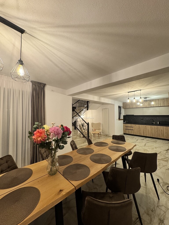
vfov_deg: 102.1
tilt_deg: +2.4
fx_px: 91
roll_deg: +0.2
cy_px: 112
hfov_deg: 85.7
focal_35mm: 14
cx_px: 84
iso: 200
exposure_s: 1/50
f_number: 2.2
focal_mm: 2.22
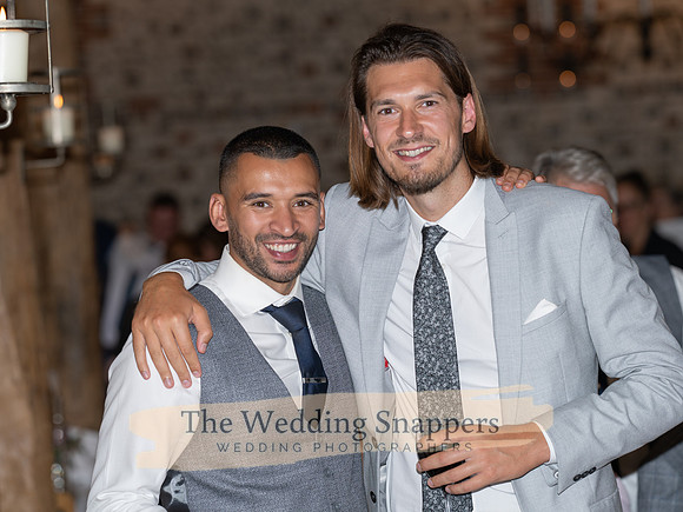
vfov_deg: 10.2
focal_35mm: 146
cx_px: 342
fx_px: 2881
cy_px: 256
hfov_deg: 13.5
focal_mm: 135
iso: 125
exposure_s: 1/250
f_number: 3.5
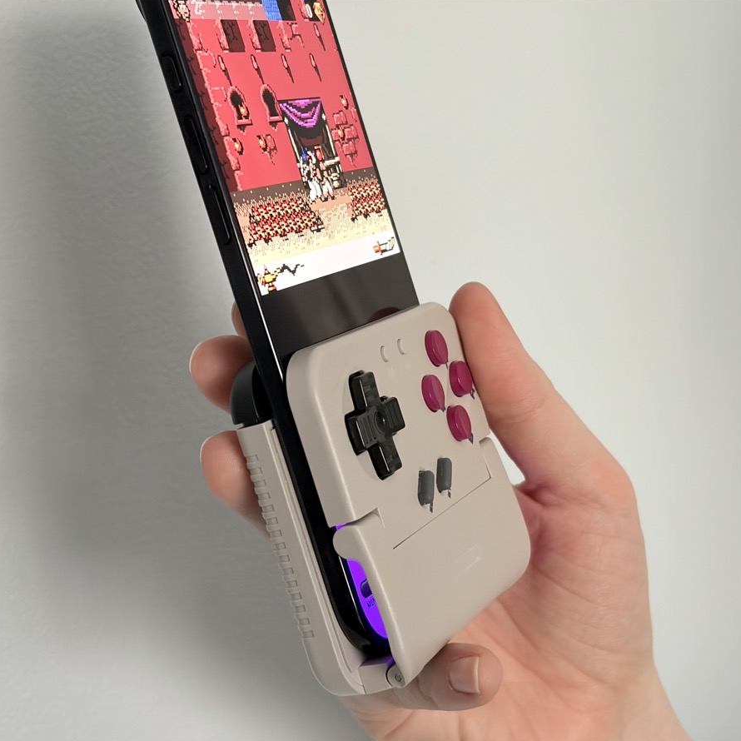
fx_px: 1502
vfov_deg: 27.7
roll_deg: -4.7
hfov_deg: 27.6
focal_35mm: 62
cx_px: 265
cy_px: 371
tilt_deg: +0.1
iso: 160
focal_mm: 5.96
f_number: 1.6
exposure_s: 1/40
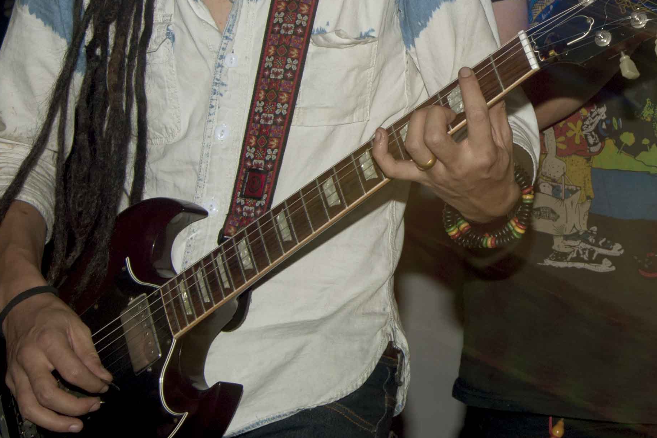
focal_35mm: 123
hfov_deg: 16.4
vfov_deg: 11.0
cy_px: 9
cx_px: 624
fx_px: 2248
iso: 160
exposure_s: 1/4
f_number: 8
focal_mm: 35
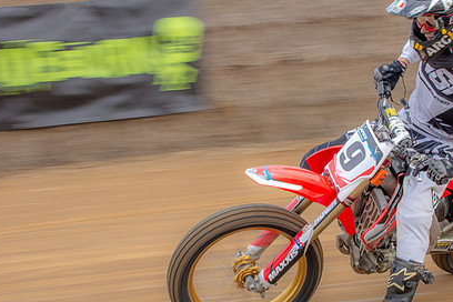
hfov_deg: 16.5
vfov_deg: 11.1
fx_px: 1560
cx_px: 305
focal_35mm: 124
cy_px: 161
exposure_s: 1/100
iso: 200
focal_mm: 50
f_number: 13
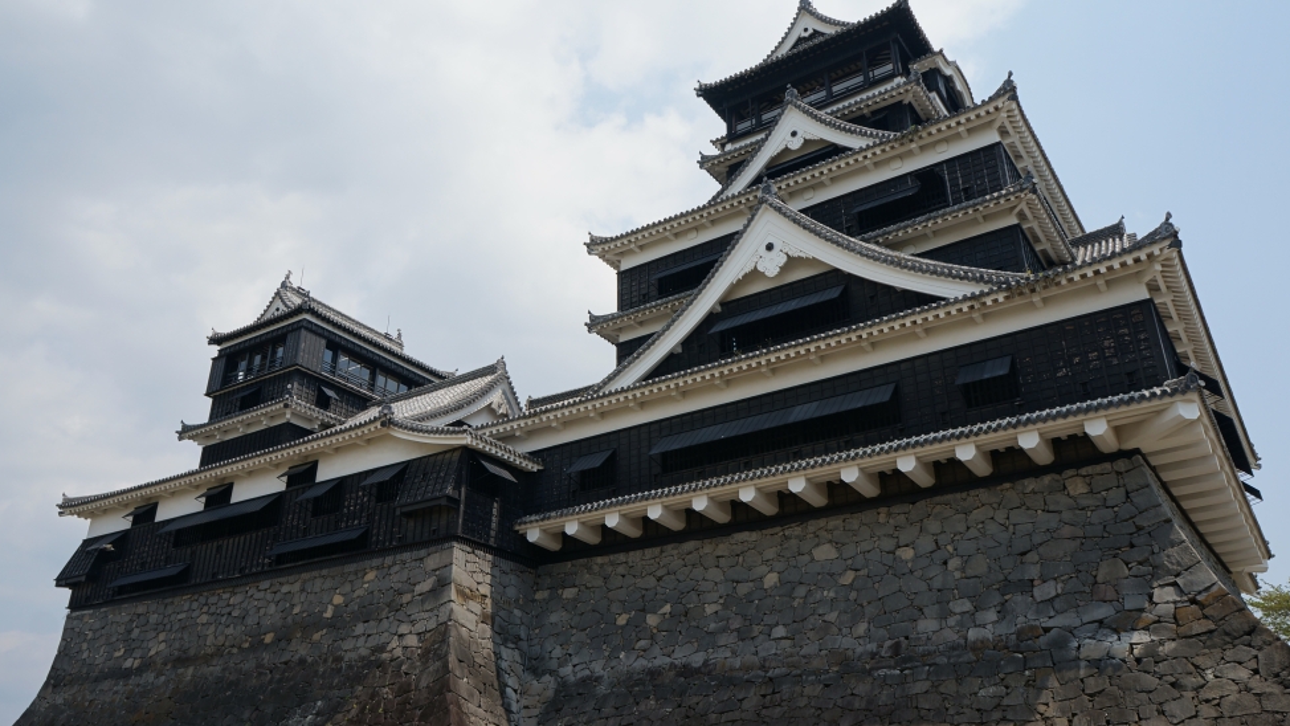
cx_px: 640
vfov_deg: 40.2
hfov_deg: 66.1
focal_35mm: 29
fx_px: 992
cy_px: 339
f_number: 8
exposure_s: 1/640
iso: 200
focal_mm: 18
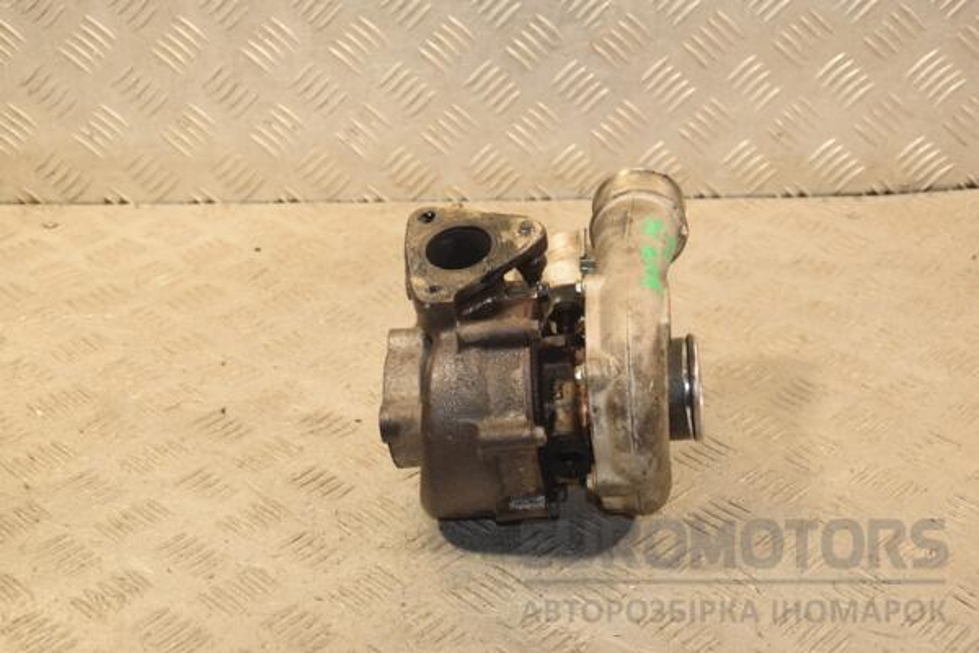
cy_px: 326
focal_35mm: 68
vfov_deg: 20.2
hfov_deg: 29.9
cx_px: 490
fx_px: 1835
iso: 800
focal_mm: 45
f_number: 6.3
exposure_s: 1/200
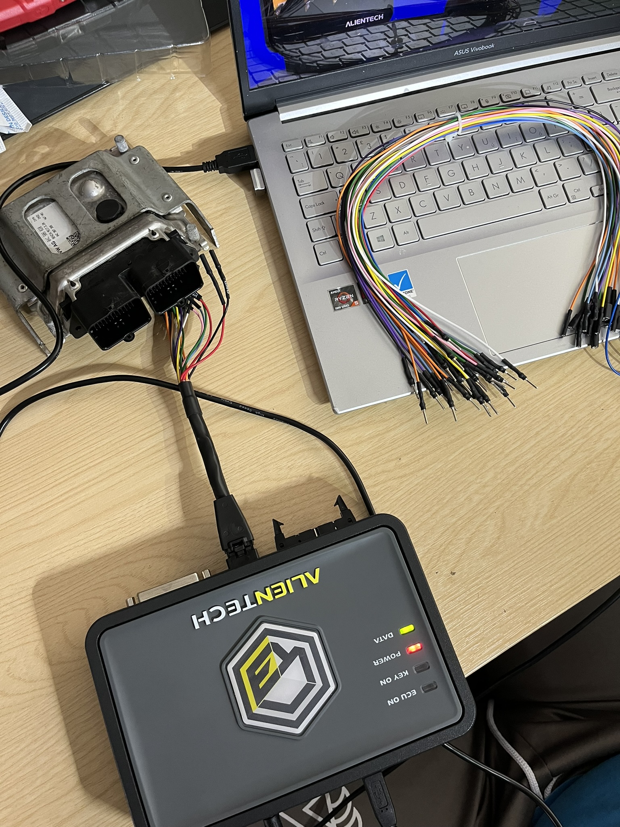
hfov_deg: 53.1
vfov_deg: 67.3
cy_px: 414
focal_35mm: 26
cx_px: 310
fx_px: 621
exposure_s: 1/60
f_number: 1.6
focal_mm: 5.1
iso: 160
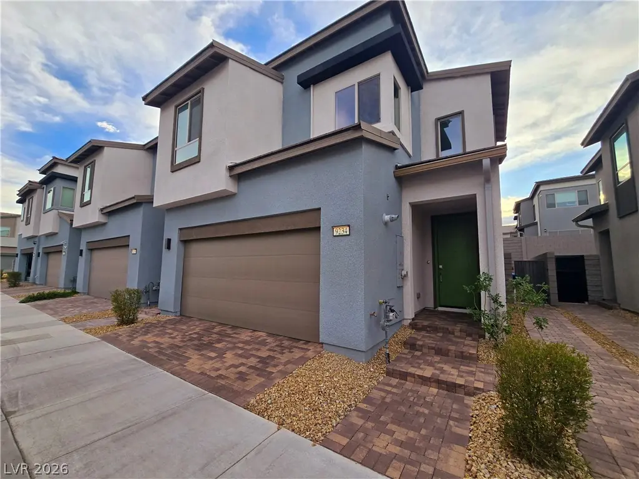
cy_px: 240
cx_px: 320
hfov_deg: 106.2
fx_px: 240
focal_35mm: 13
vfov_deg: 89.9
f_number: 2.2
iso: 50
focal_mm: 2.2
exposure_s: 1/833
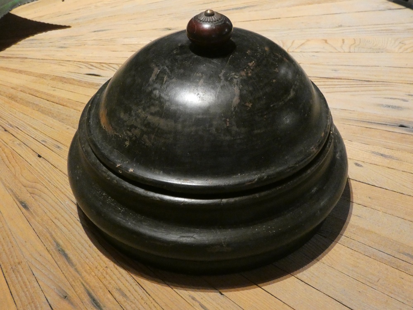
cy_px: 155
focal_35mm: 46
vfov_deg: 31.5
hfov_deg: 41.2
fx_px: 549
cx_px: 206
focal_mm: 8.2
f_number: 3.8
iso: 1600
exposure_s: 1/25
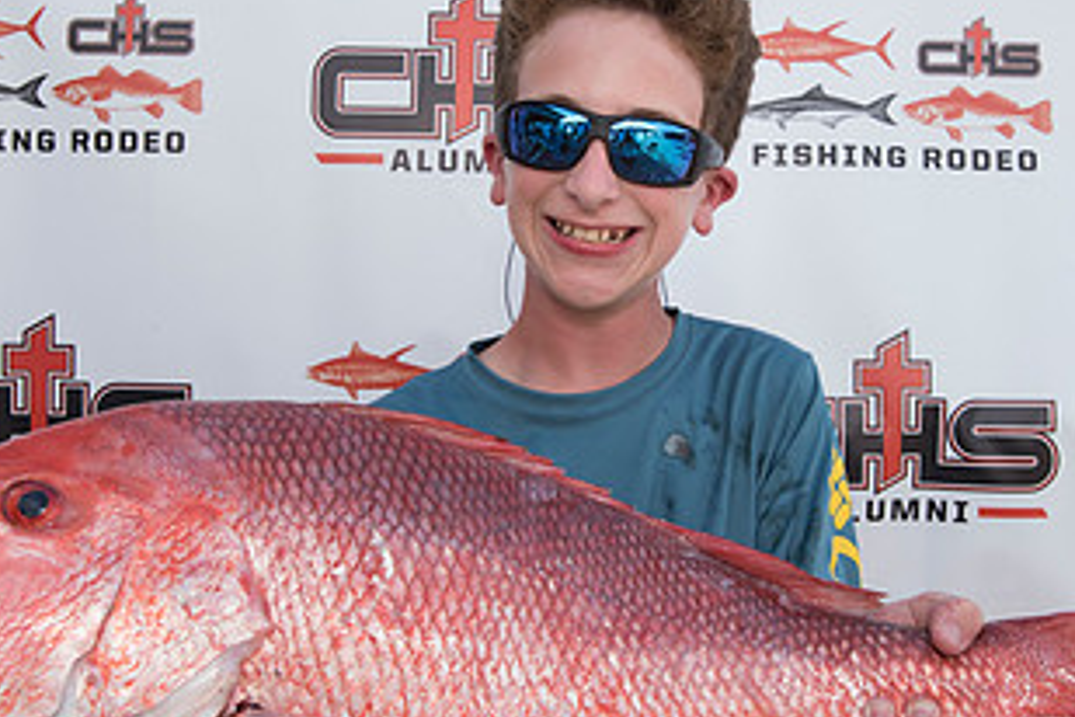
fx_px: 1403
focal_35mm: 47
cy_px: 287
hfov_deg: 41.9
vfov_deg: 28.6
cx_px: 564
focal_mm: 25
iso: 250
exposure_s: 1/500
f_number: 7.1
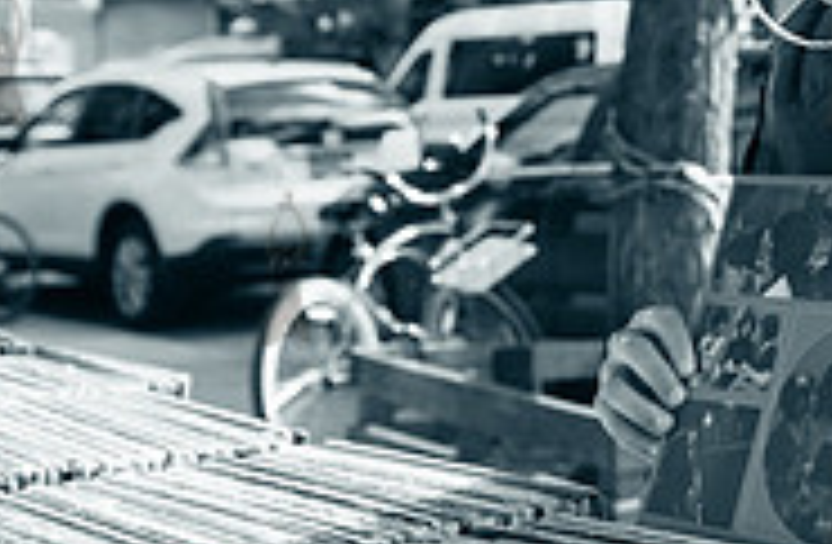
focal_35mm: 81
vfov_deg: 16.4
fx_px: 1861
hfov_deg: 23.5
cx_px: 940
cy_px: 40
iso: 250
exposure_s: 1/250
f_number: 4
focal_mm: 24
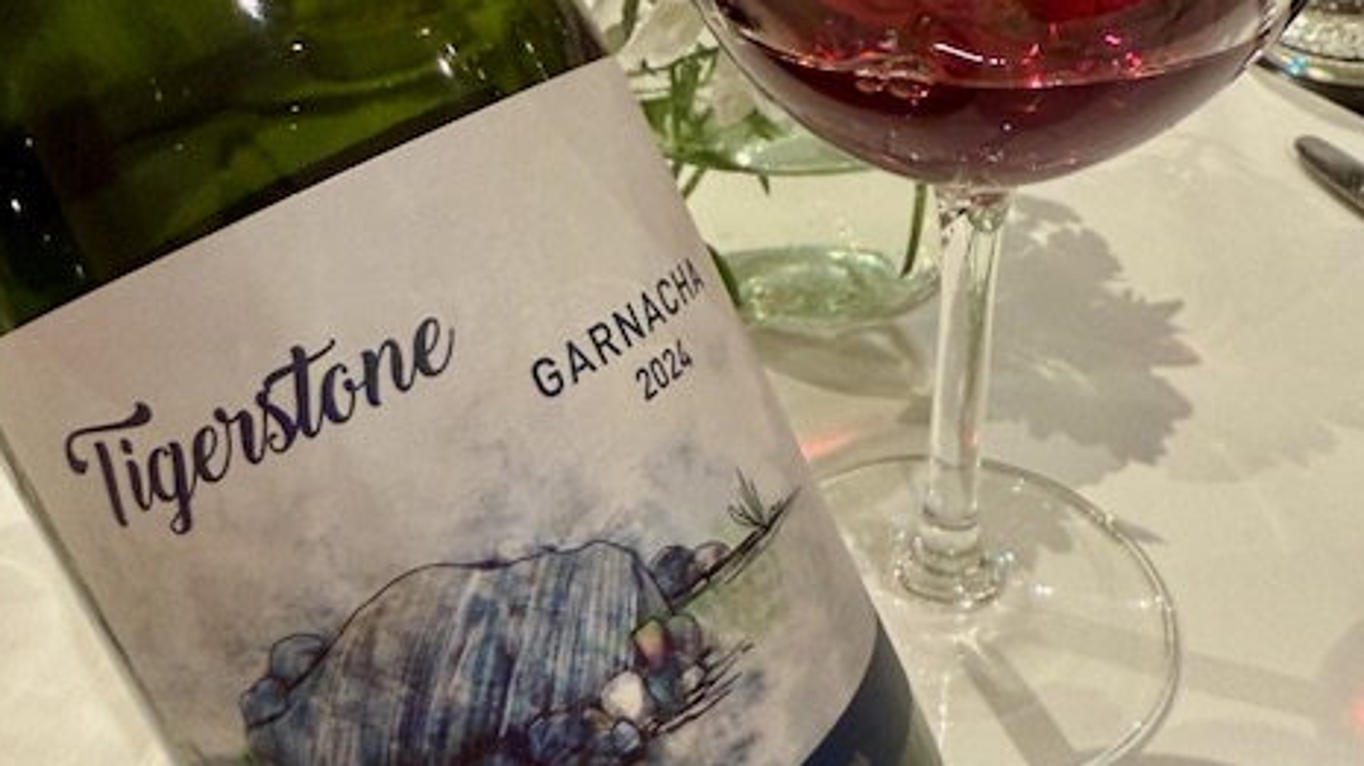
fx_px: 1301
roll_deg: +4.6
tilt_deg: -34.6
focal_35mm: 36
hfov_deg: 55.3
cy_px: 373
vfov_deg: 32.8
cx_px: 672
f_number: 2.2
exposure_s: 1/50
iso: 500
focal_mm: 2.22
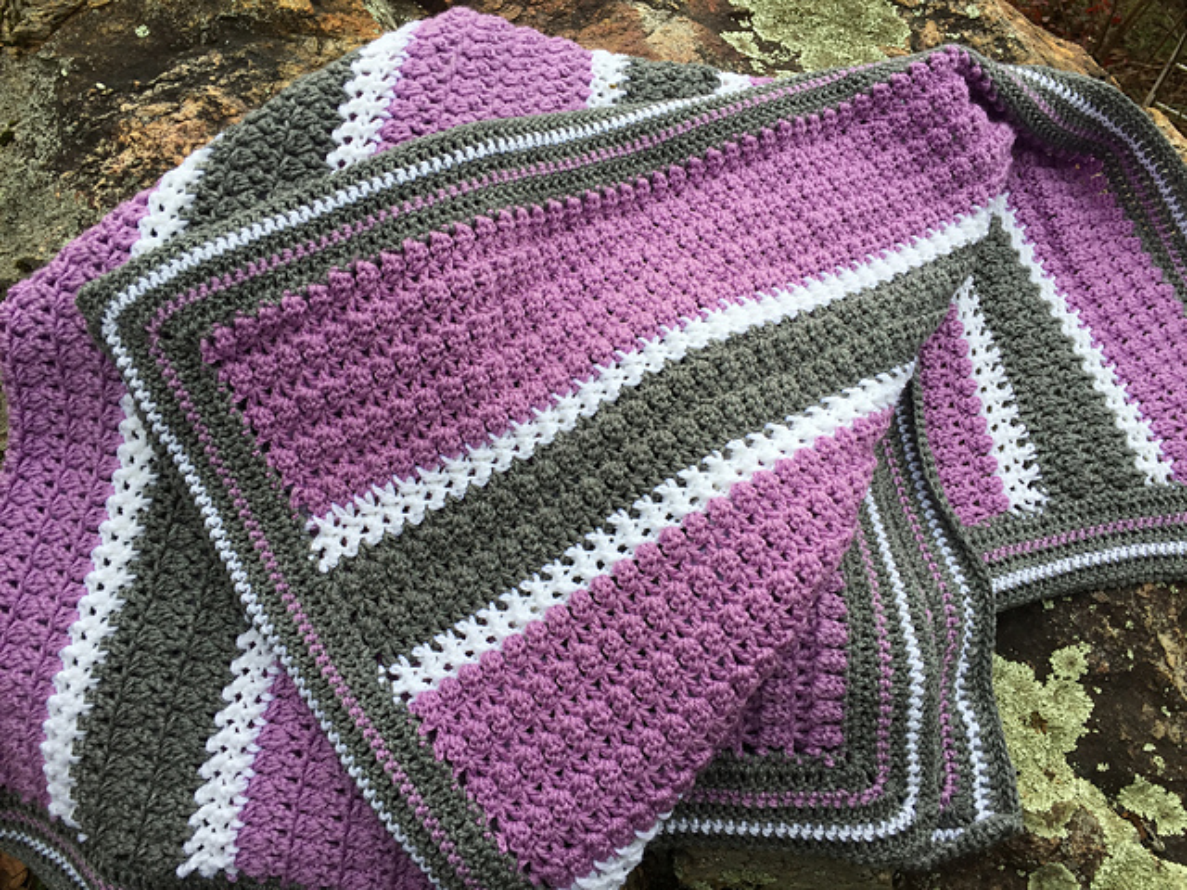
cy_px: 445
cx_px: 594
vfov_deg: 48.2
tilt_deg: -46.4
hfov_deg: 61.7
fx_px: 994
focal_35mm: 29
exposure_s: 1/201
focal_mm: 4.15
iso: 32
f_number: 2.2
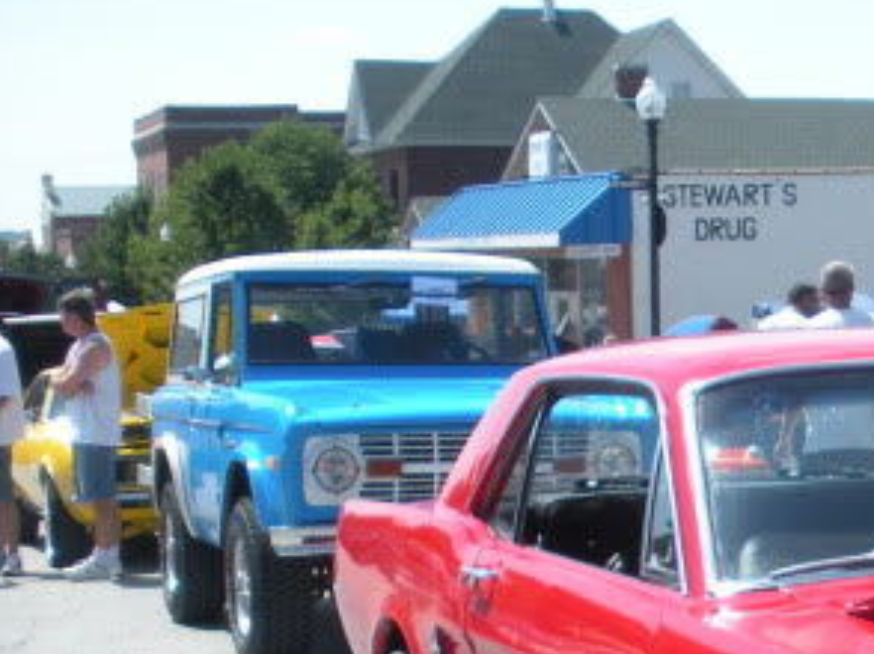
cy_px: 705
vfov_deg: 14.7
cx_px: 1177
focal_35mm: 98
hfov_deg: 18.5
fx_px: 2472
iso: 64
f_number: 3.5
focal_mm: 6.3
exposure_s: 1/436
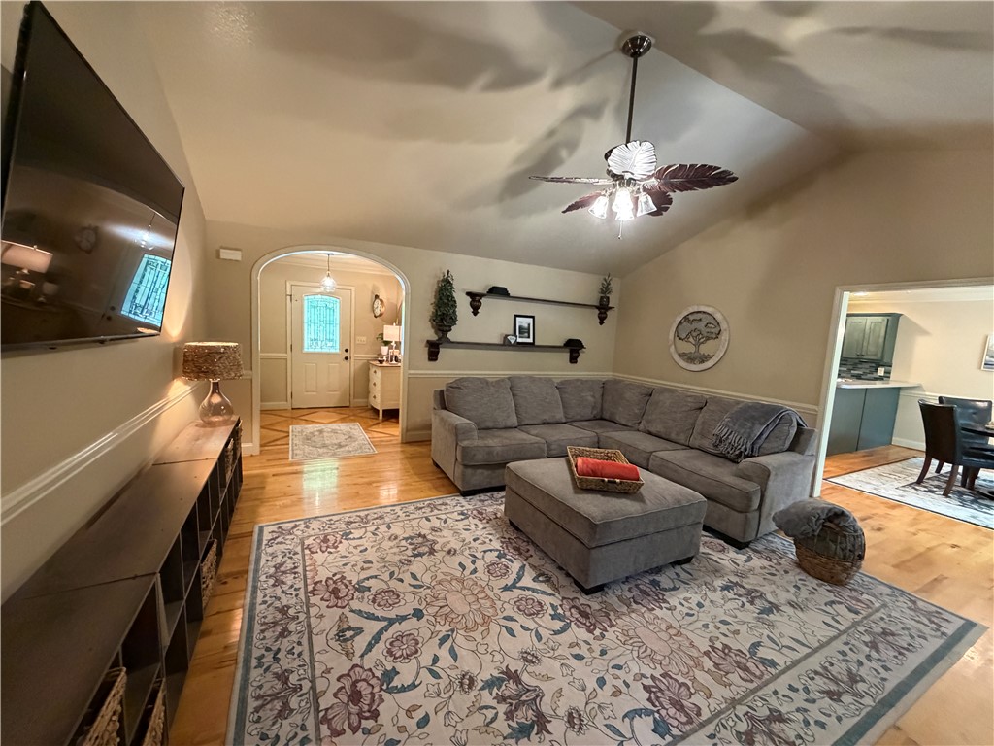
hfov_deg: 102.1
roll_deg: -3.6
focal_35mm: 14
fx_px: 402
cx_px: 497
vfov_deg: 85.7
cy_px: 373
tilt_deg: -6.6
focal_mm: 2.22
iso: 800
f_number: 2.2
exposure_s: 1/60
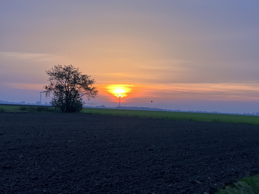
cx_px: 130
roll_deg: -2.0
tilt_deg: +1.5
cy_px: 97
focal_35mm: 77
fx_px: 576
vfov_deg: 19.1
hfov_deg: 25.3
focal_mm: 9
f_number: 2.8
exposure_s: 1/121
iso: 64
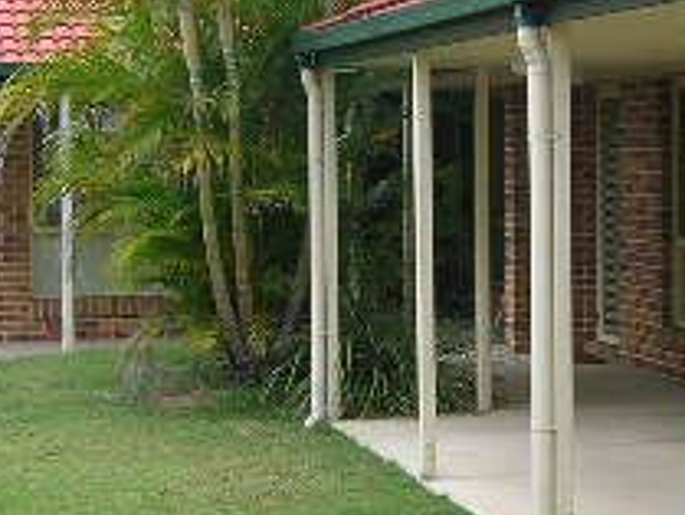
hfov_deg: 18.8
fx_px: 2059
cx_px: 505
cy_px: 285
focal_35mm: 104
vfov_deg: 14.2
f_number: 4.9
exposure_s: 1/128
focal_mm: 5.7
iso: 50
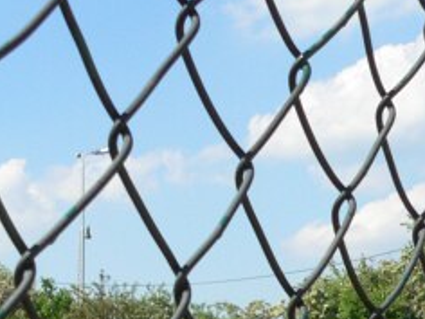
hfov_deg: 16.1
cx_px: 140
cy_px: 483
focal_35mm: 122
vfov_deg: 11.6
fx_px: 1498
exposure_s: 1/500
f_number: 4
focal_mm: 6
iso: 80
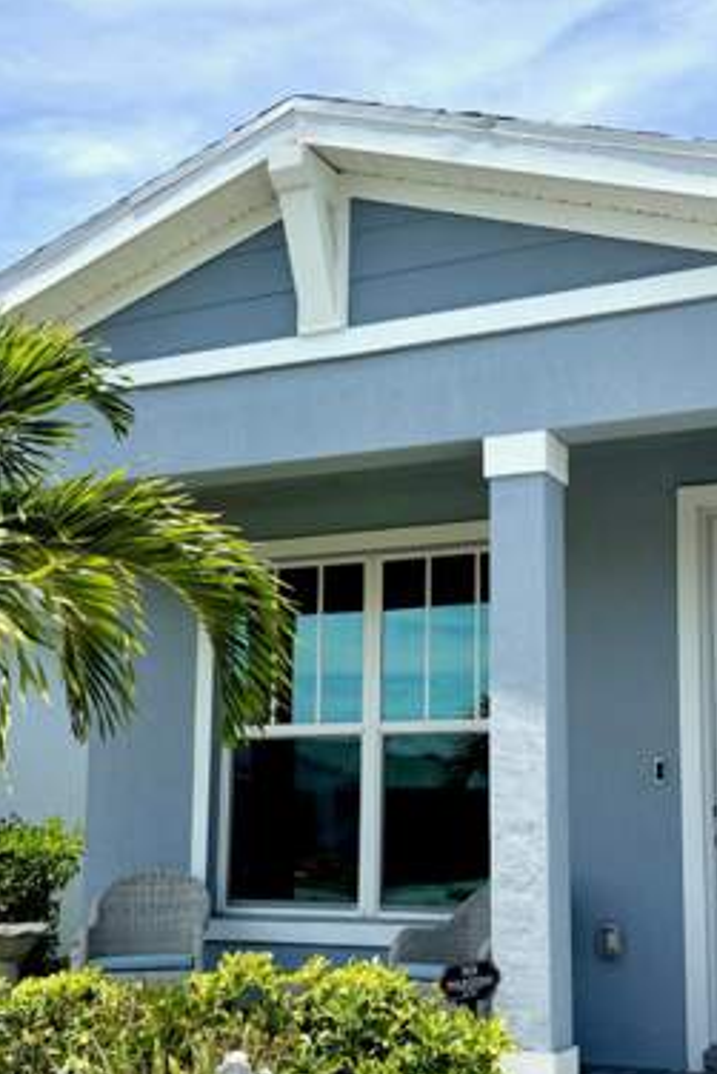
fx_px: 1373
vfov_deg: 42.6
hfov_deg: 29.1
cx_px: 454
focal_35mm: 46
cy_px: 634
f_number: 1.6
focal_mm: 5.96
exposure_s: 1/3279
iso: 50
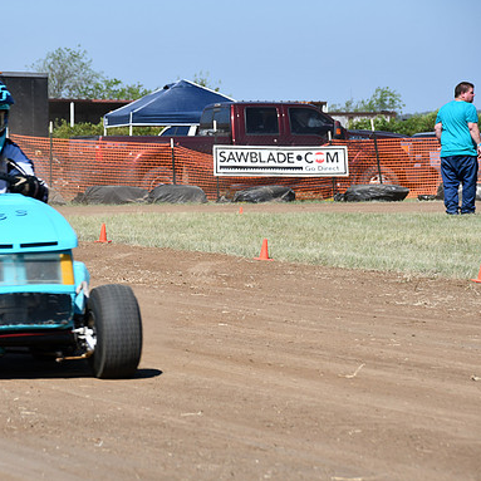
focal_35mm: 202
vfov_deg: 8.7
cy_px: 239
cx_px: 147
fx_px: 3176
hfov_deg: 8.7
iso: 100
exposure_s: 1/250
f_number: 8
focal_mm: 105
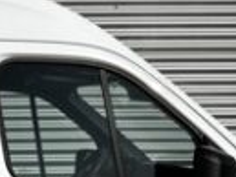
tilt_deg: -5.3
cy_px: 246
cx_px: -163
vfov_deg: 9.4
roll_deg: +0.0
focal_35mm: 155
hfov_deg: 11.9
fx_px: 1058
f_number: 1.6
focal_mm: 5.96
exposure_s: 1/9091
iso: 50
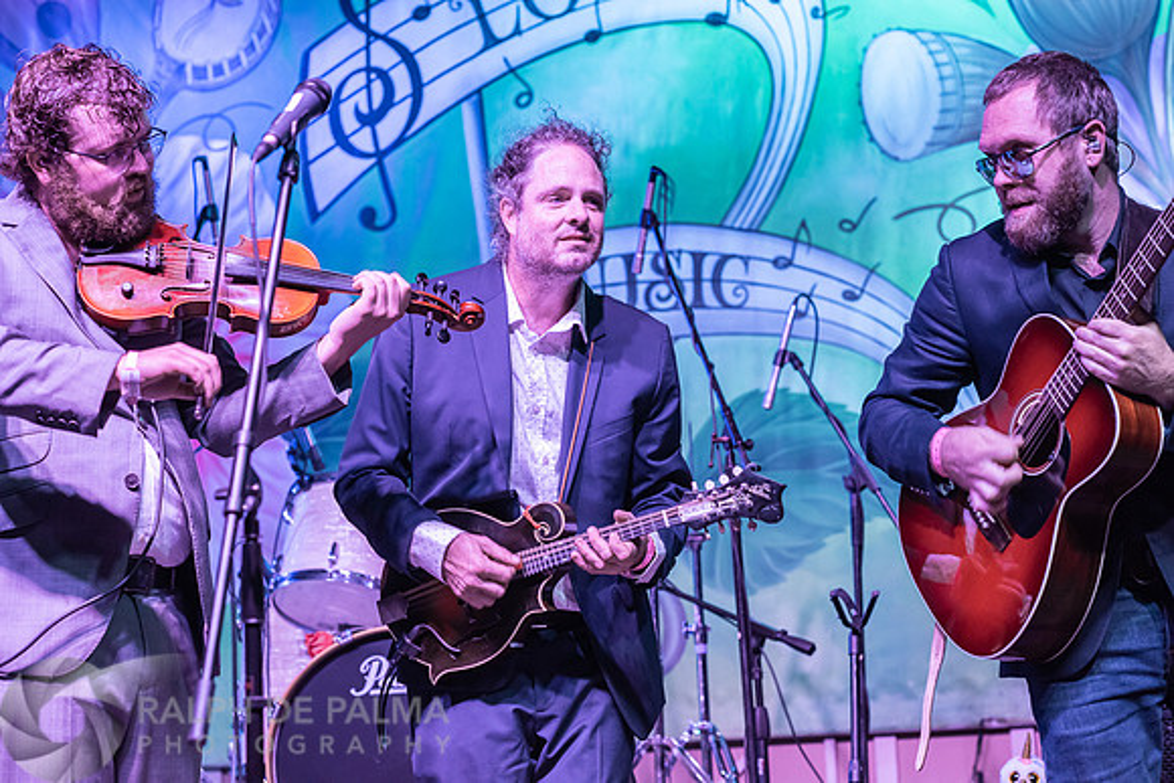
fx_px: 2772
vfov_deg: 16.1
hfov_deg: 23.9
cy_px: 392
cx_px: 587
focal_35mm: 85
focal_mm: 85
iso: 2000
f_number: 4.5
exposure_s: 1/160
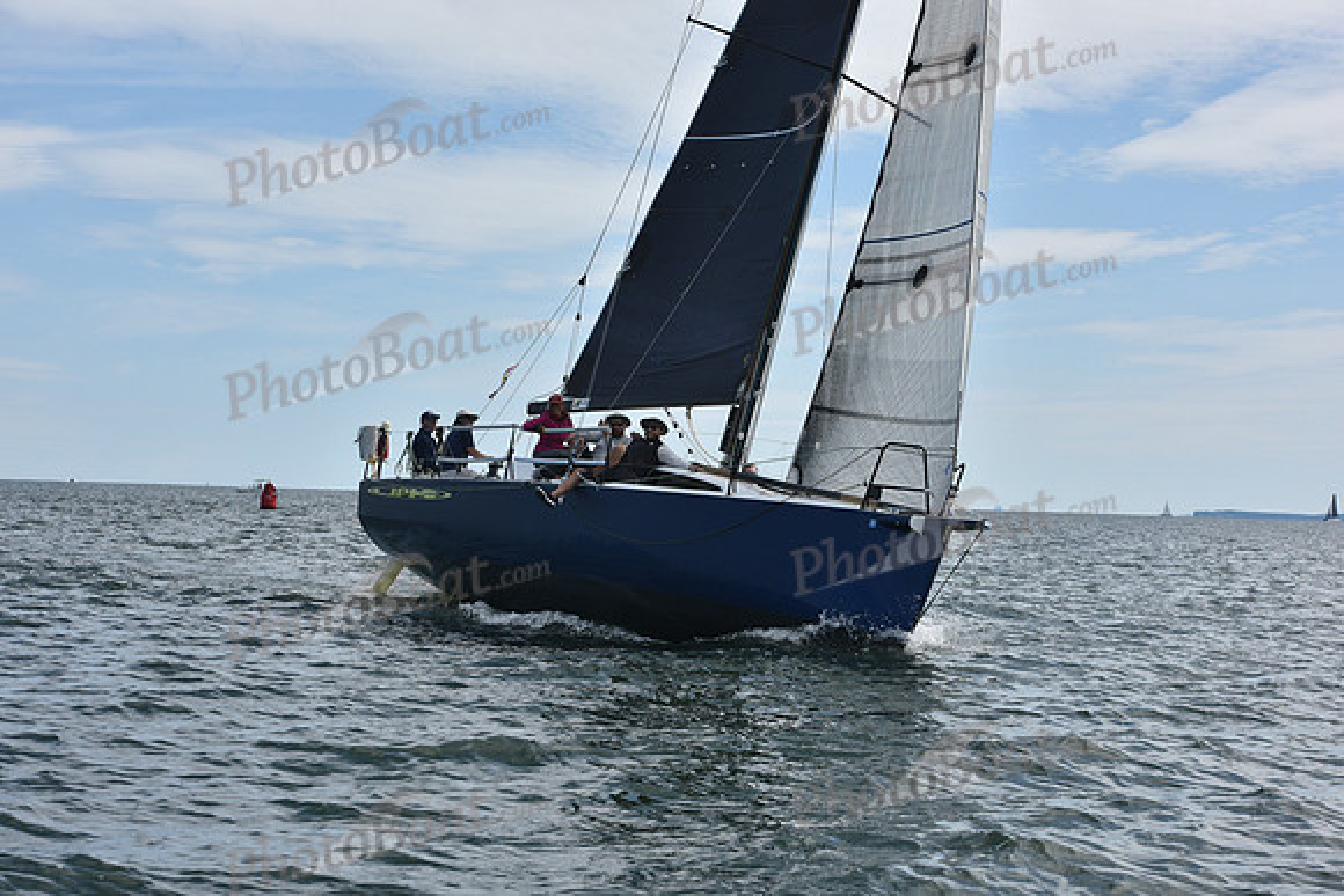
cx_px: 672
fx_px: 2614
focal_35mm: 70
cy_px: 448
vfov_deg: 19.5
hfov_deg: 28.8
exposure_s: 1/1000
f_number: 9
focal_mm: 70
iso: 320
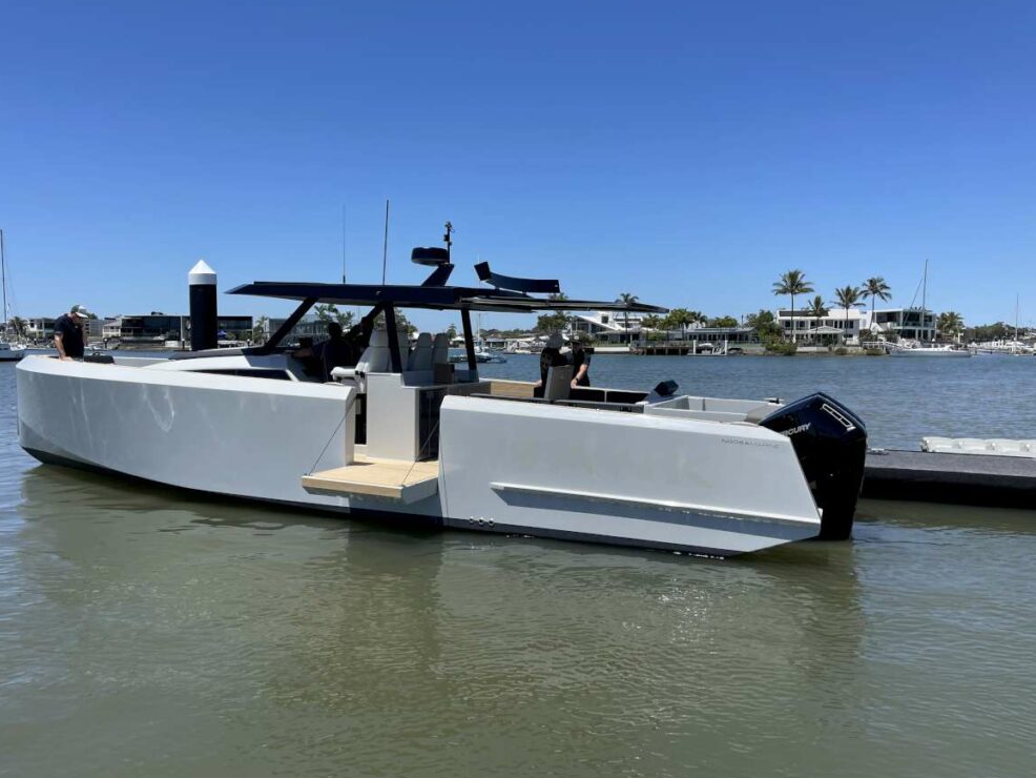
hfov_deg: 65.3
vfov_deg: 51.4
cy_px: 396
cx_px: 504
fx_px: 808
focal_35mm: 27
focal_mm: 4.2
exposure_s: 1/4132
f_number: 1.6
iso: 32
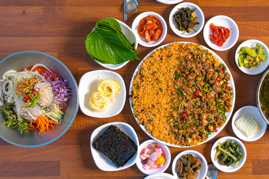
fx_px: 374
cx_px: 171
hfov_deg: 39.3
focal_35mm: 50
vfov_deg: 27.0
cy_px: 78
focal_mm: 34
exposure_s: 1/160
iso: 400
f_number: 13
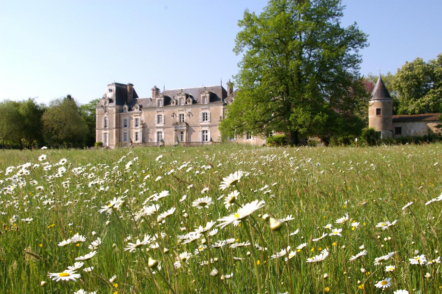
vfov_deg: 36.8
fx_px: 442
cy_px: 147
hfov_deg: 53.2
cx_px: 221
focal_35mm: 36
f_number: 11
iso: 200
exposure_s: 1/250
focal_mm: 24
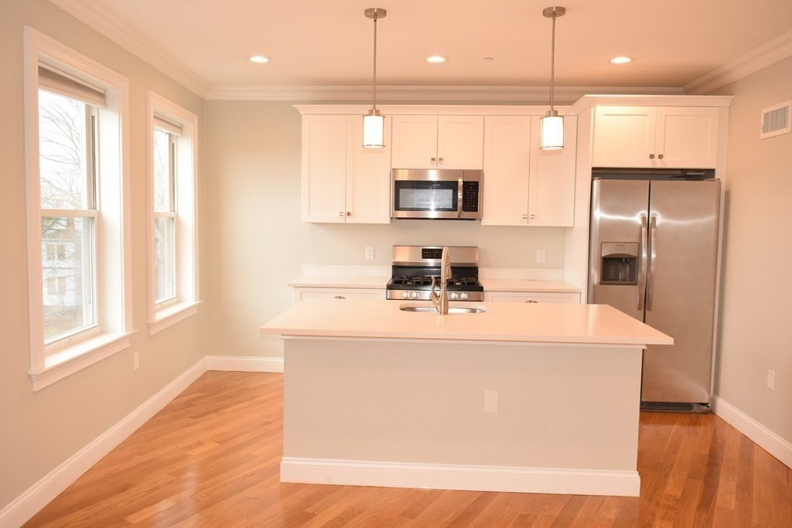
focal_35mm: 27
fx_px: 594
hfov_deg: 67.4
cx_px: 396
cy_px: 264
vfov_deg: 47.9
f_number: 5.6
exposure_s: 1/160
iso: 1600
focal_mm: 18
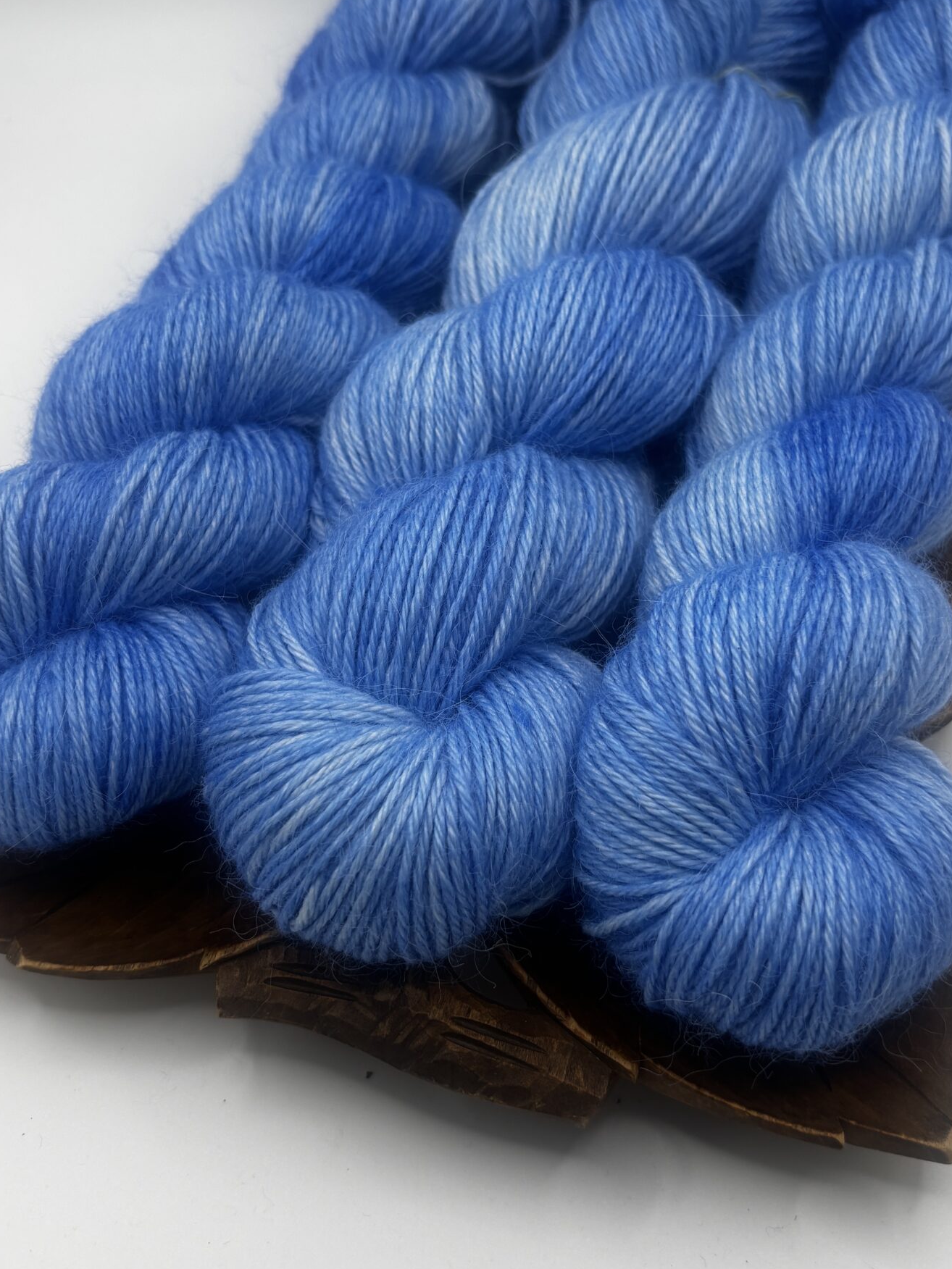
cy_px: 611
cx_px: 514
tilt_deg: -53.5
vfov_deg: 49.0
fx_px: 1393
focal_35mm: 38
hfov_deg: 37.7
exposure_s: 1/197
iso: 40
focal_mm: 5.96
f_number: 1.6
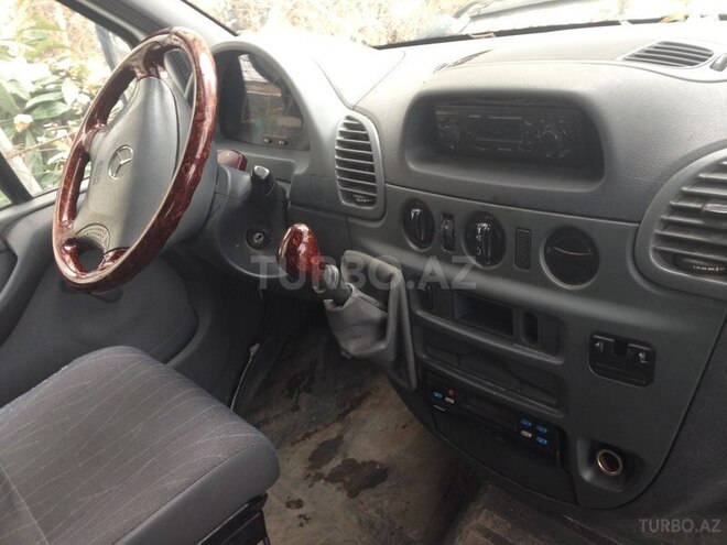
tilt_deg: -29.9
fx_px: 693
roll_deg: +18.9
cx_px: 364
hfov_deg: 55.4
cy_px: 272
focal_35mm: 33
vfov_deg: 42.9
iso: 50
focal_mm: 4.12
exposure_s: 1/30
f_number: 2.4
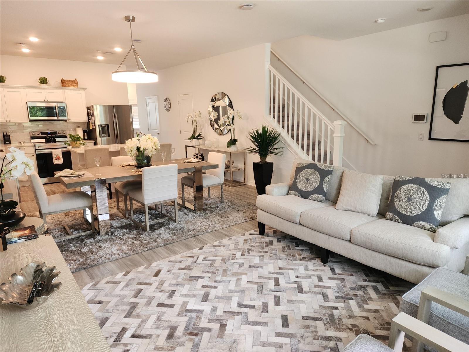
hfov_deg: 73.9
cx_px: 234
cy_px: 176
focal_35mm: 23
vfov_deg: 58.9
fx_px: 312
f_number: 1.8
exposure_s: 1/60
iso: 125
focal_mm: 6.4
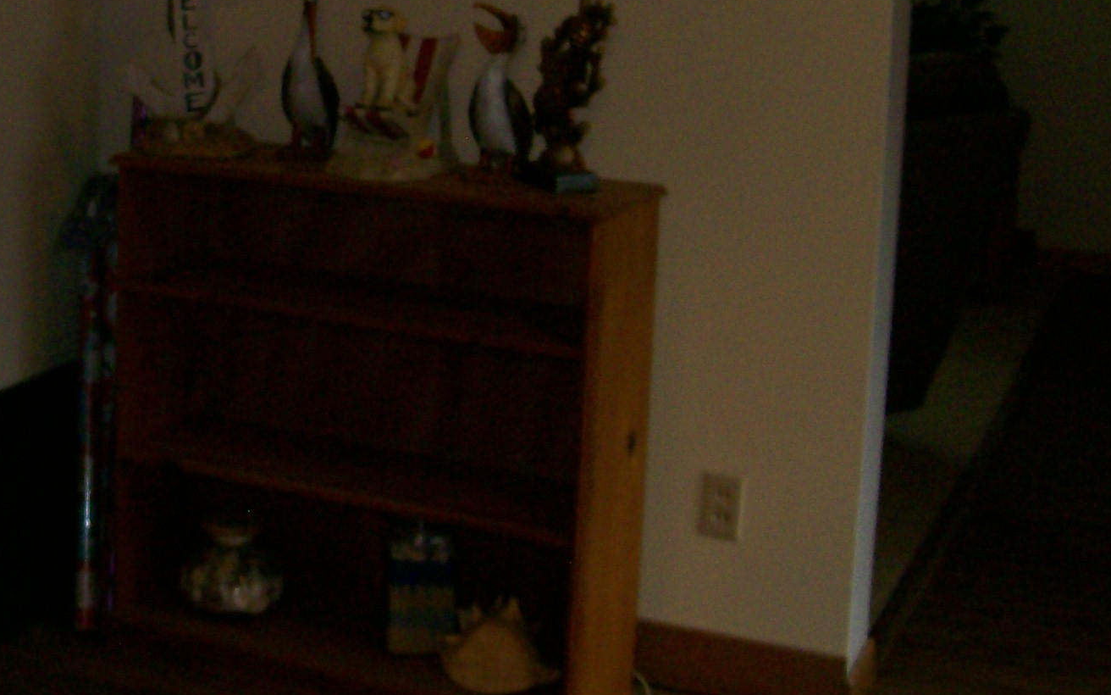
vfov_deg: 19.1
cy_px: 75
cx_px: 166
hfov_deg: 29.7
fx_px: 2029
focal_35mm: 67
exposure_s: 1/64
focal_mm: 6
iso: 140
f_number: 2.7
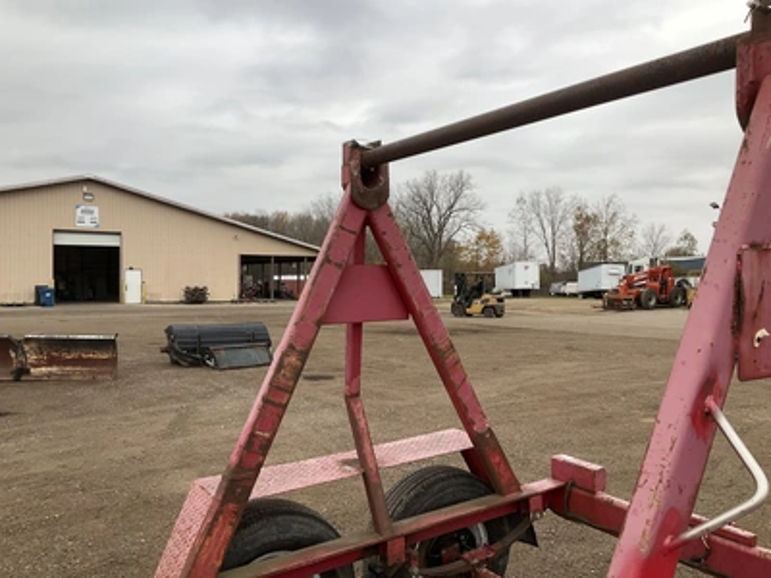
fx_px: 646
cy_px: 289
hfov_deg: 61.7
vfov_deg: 48.2
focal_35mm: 29
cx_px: 386
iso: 20
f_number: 1.8
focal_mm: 3
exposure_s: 1/192
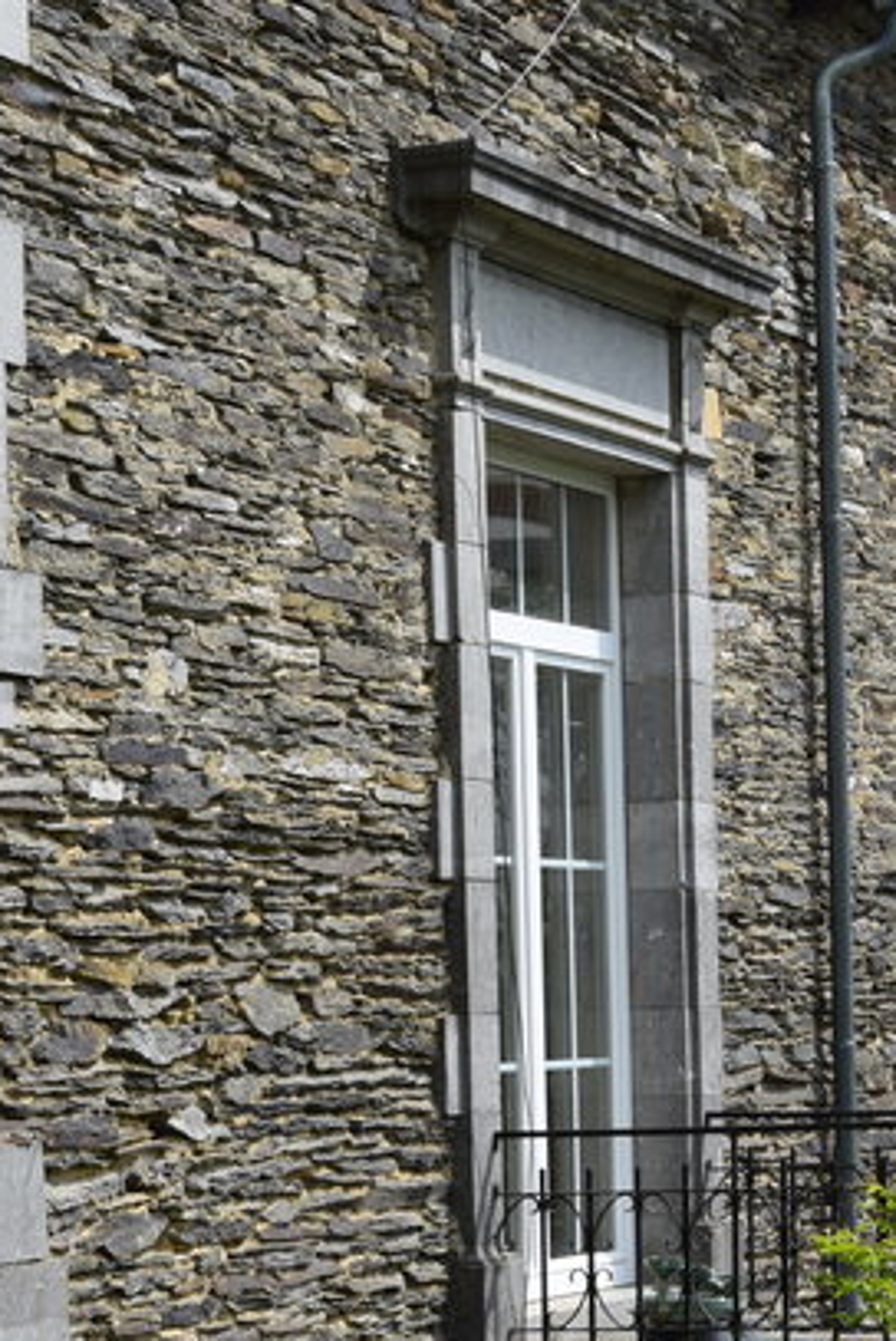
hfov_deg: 13.3
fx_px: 3839
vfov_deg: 19.6
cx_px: 395
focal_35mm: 103
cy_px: 1119
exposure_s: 1/400
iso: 200
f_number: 9
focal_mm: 28
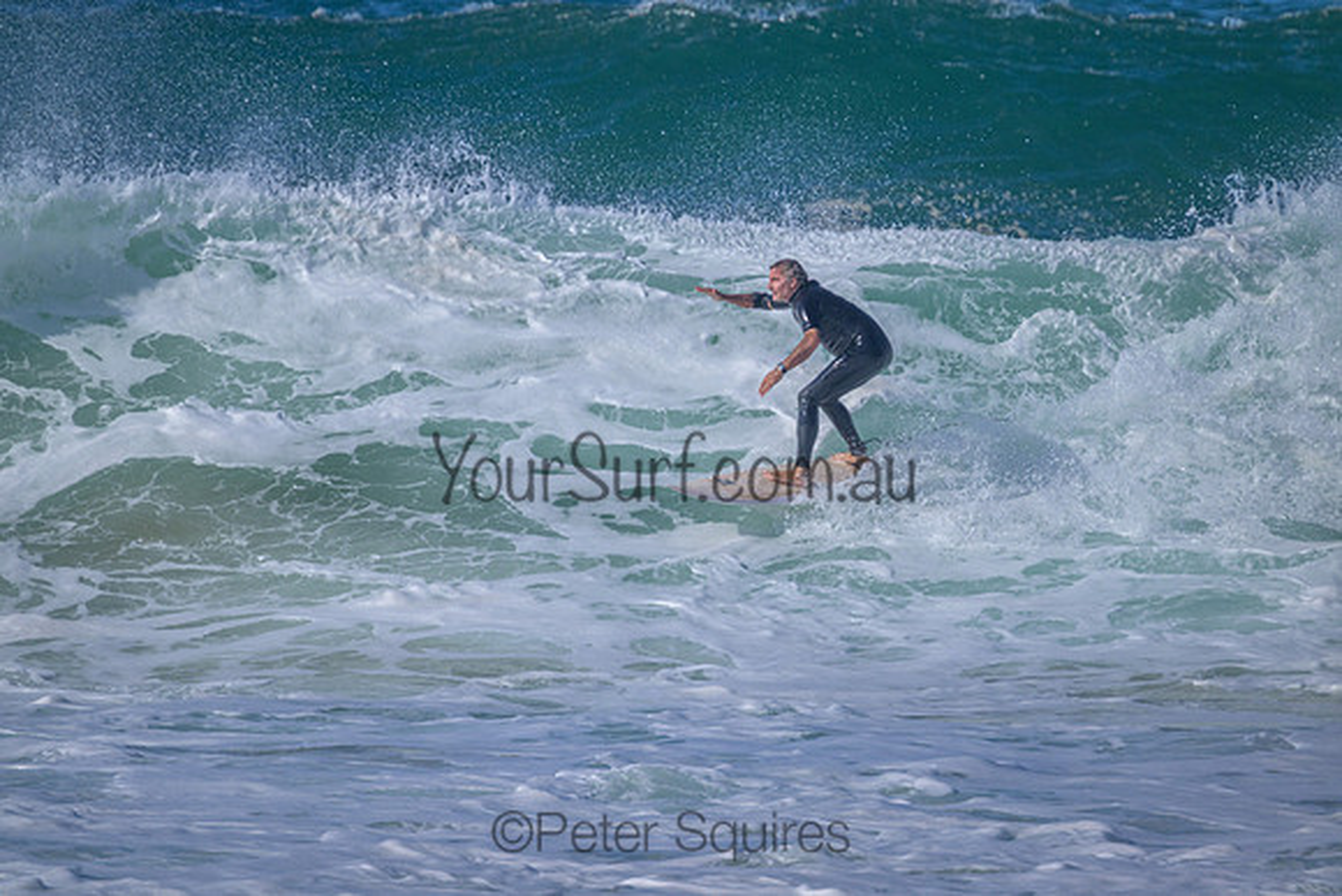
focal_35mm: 800
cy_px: 448
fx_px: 29828
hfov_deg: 2.6
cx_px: 671
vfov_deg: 1.7
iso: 900
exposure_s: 1/2000
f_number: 11
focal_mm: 800
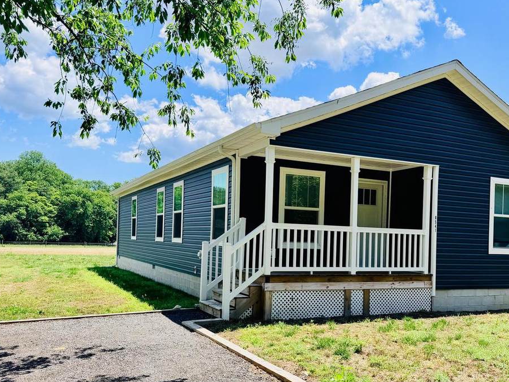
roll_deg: -1.3
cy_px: 232
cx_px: 298
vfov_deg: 41.6
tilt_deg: +0.0
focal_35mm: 34
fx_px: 500
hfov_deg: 53.7
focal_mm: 6.76
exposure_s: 1/3953
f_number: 1.78
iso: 80
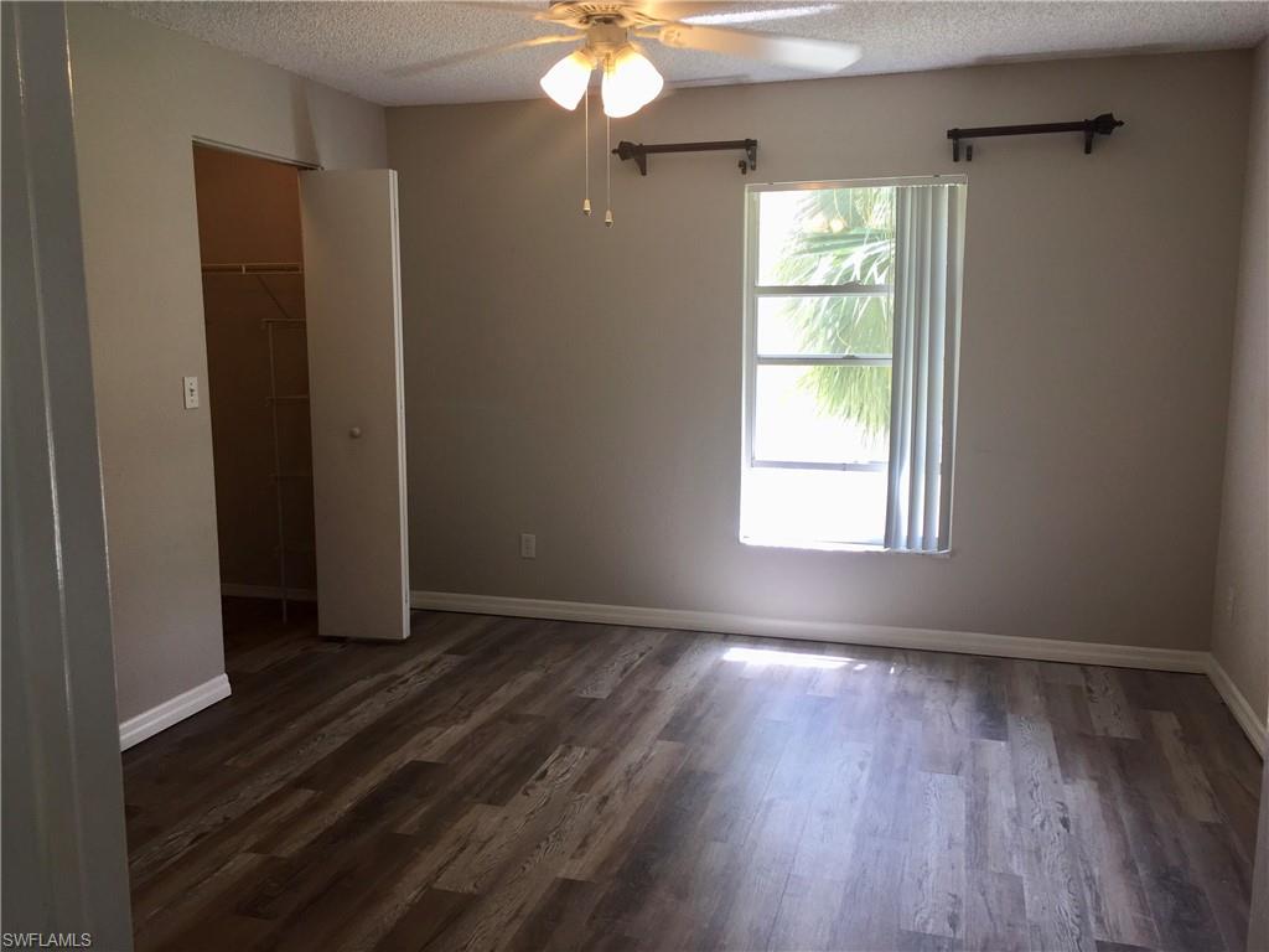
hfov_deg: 61.7
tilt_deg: -8.3
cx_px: 634
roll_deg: -0.4
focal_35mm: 29
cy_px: 476
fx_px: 1063
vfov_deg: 48.2
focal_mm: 4.15
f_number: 2.2
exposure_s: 1/60
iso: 40
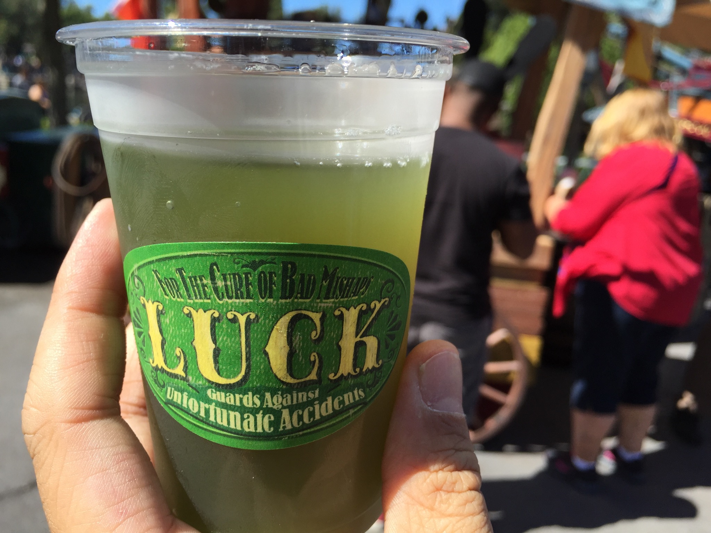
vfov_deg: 48.2
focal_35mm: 29
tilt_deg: -14.2
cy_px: 266
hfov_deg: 61.7
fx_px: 596
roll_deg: -5.2
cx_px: 356
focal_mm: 4.15
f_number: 2.2
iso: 32
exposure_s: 1/1130
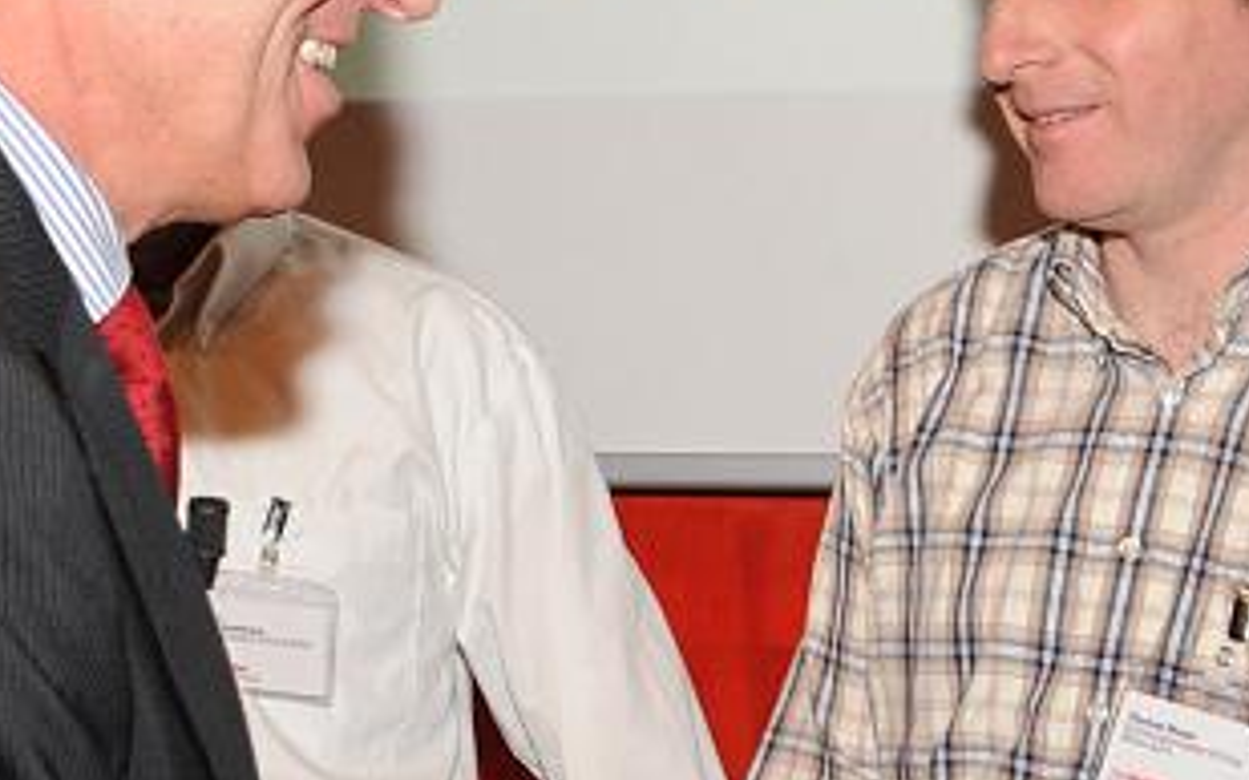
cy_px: 909
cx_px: 620
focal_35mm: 125
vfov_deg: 10.3
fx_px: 4254
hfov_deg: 16.7
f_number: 5.6
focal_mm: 24
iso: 400
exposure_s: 1/60
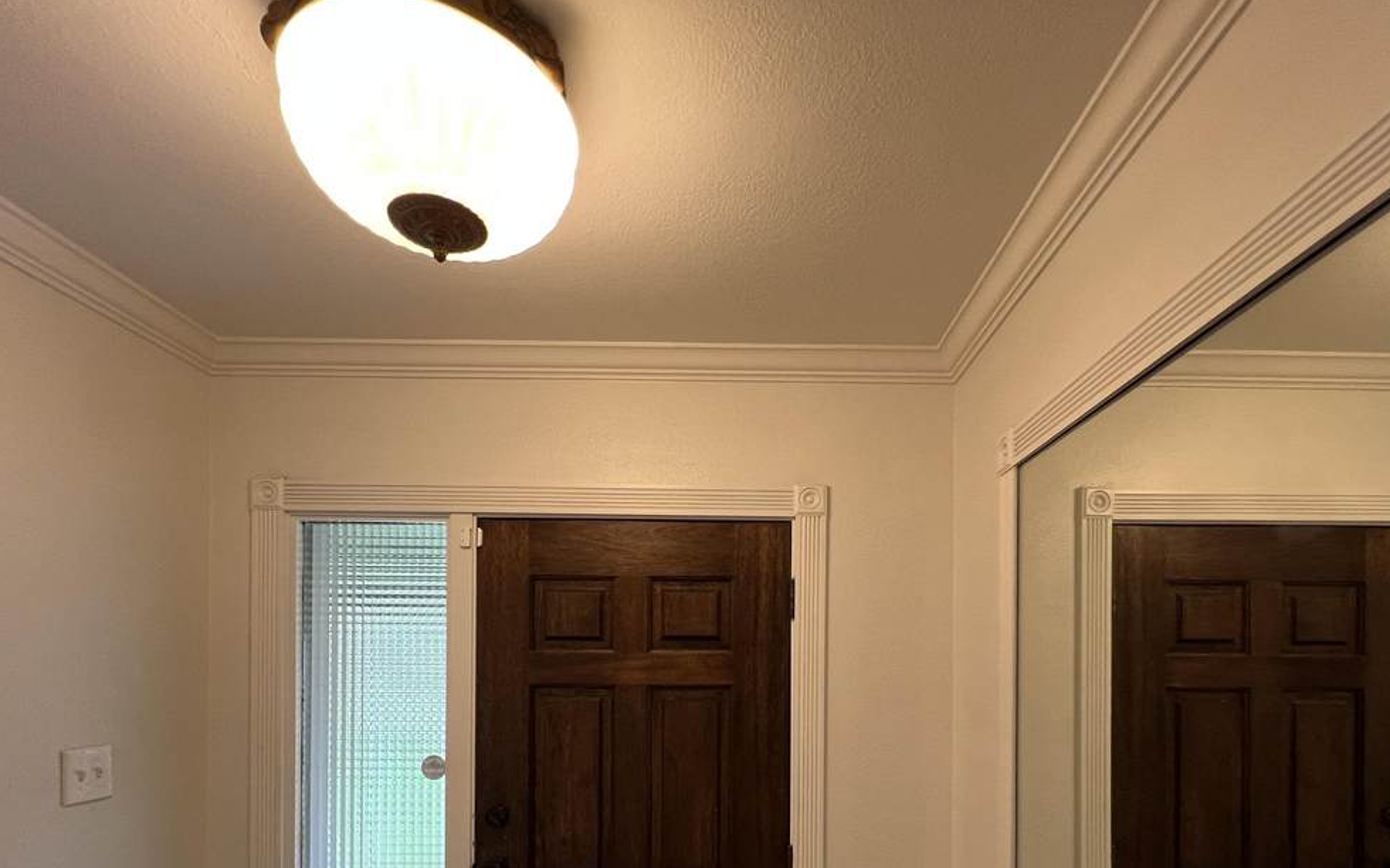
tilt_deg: -1.4
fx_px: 682
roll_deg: -0.4
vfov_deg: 60.5
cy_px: 675
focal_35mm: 18
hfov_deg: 91.0
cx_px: 745
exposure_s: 1/60
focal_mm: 1.57
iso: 160
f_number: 1.8
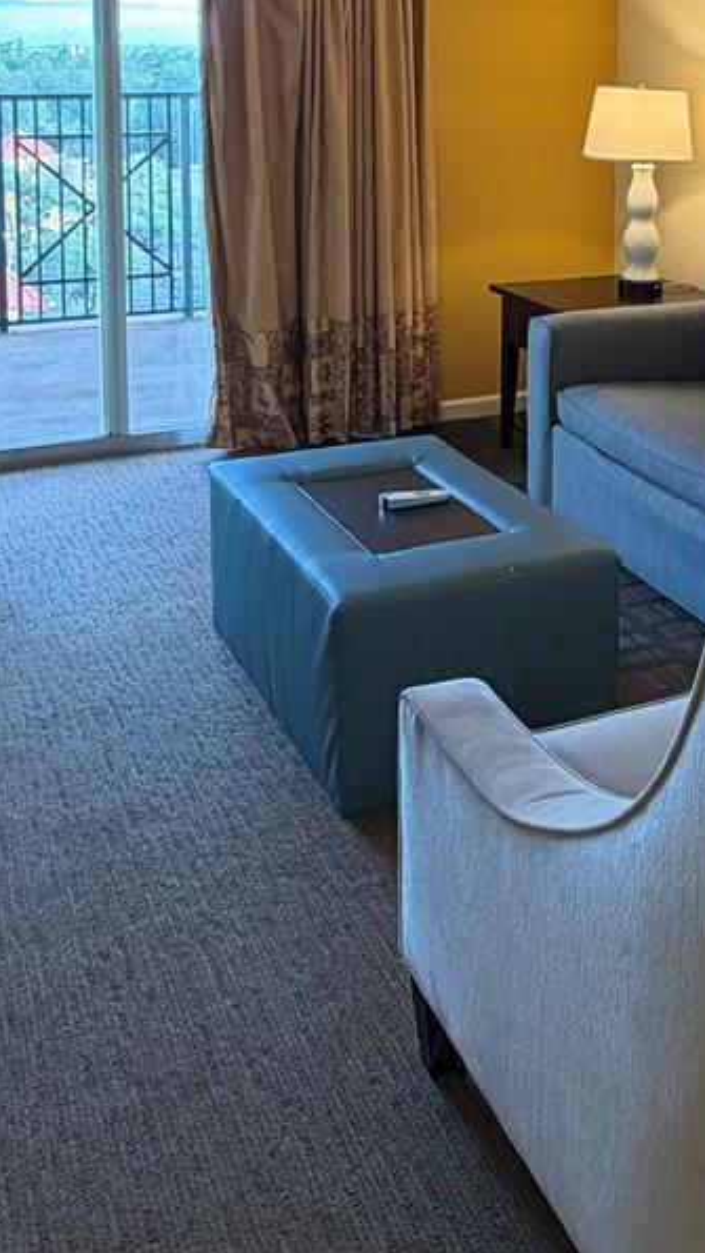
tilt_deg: -6.0
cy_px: 179
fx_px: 1362
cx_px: 463
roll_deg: -0.3
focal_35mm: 41
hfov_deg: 28.9
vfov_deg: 45.7
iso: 250
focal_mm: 2.22
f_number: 2.2
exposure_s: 1/60
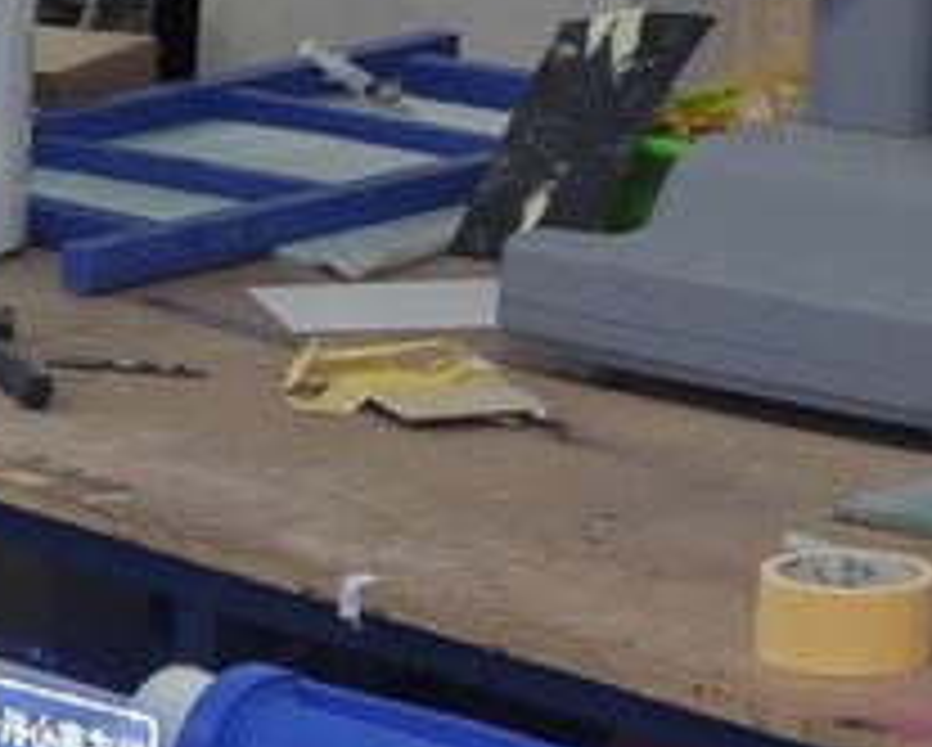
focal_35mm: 222
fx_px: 6129
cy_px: 1116
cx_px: -788
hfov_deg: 8.3
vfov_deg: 6.9
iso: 160
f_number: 1.9
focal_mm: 8.7
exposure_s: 1/100
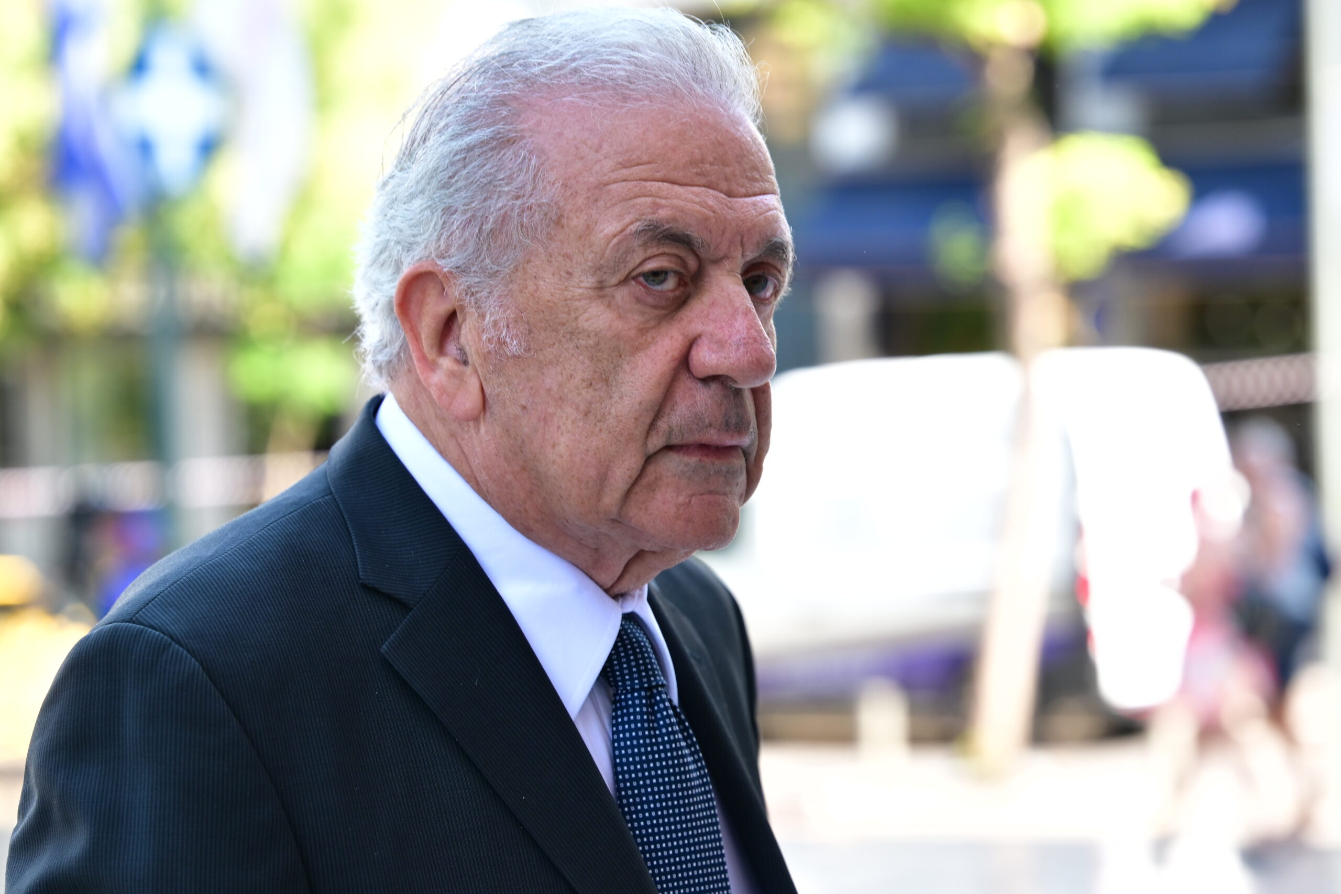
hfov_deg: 16.9
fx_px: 4507
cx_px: 670
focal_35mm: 121
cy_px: 447
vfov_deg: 11.3
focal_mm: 81
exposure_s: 1/400
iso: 320
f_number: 3.2
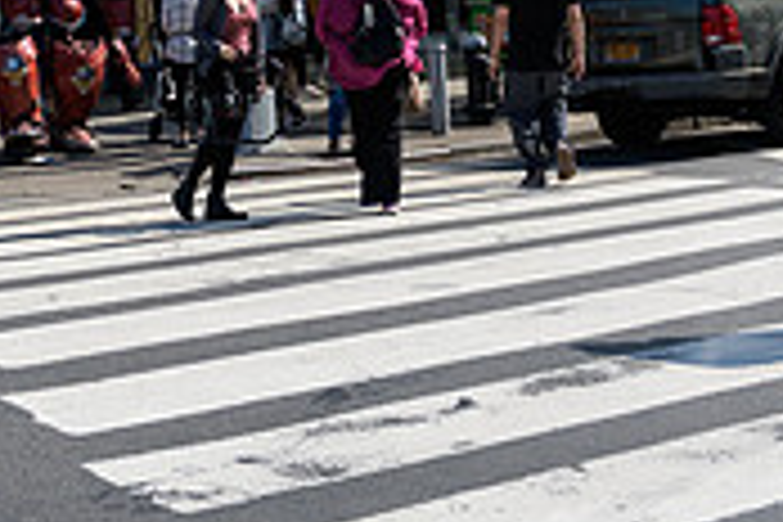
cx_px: 27
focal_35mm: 90
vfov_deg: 14.9
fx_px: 1957
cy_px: -34
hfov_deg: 21.9
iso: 200
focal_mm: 27
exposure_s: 1/2500
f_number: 3.2
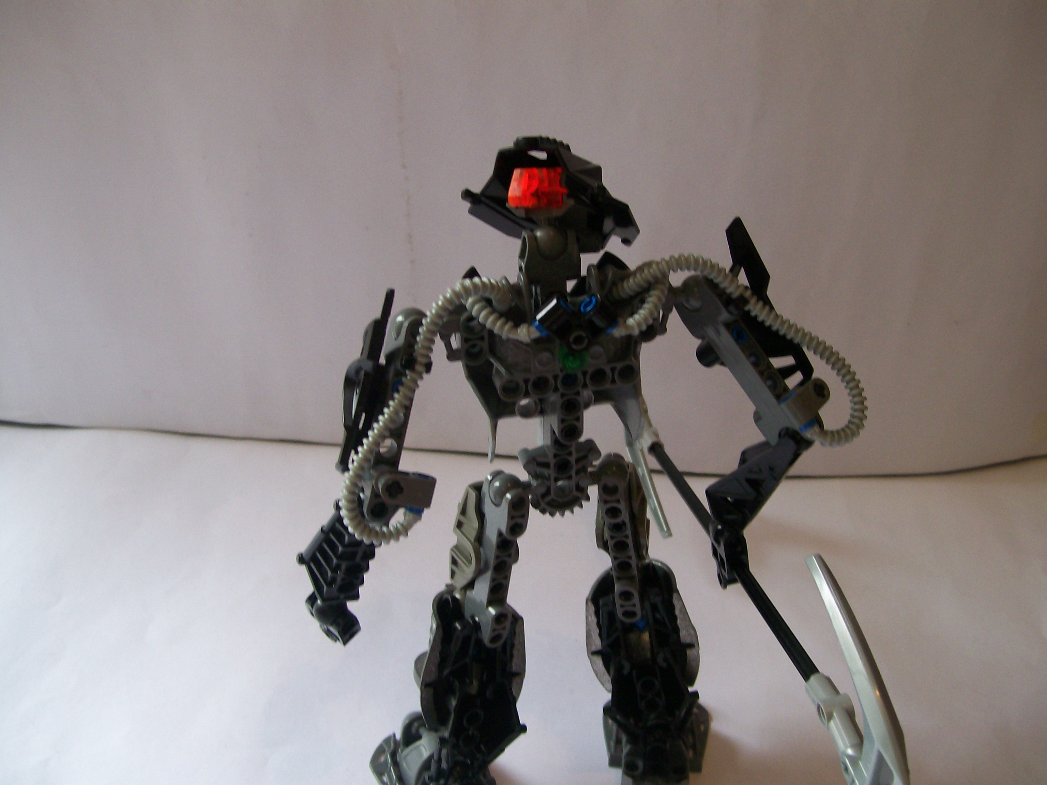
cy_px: 392
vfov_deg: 39.7
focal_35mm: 36
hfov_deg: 51.4
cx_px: 524
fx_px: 1089
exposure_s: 1/32
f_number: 2.7
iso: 82
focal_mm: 6
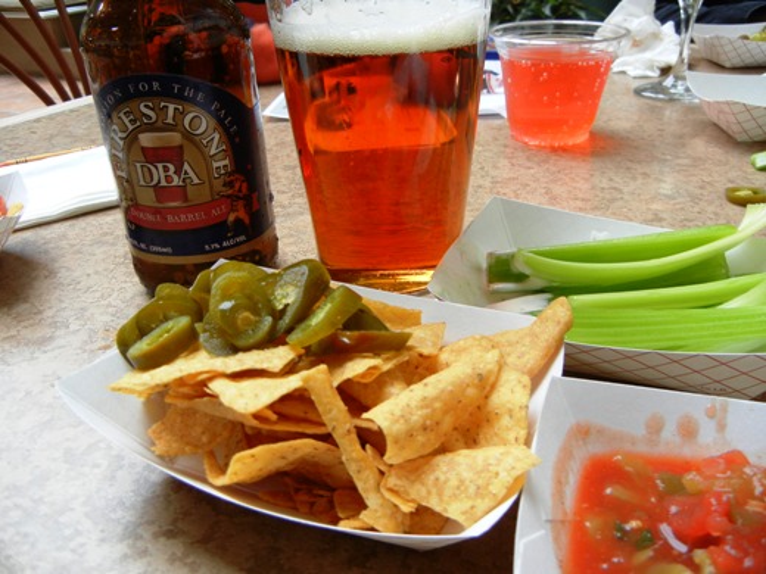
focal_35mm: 30
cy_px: 287
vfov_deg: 46.8
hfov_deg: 60.0
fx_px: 664
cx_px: 383
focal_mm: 5.4
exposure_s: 1/30
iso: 228
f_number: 3.5
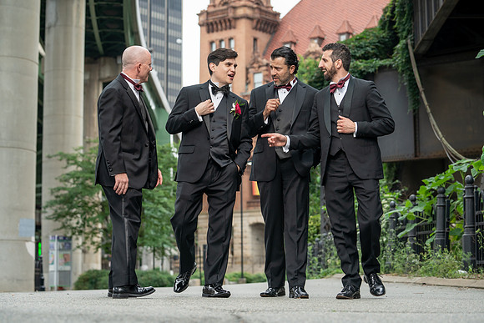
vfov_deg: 17.3
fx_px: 1062
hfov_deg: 25.7
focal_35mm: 79
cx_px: 245
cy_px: 161
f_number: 4
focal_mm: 75
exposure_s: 1/250
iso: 400
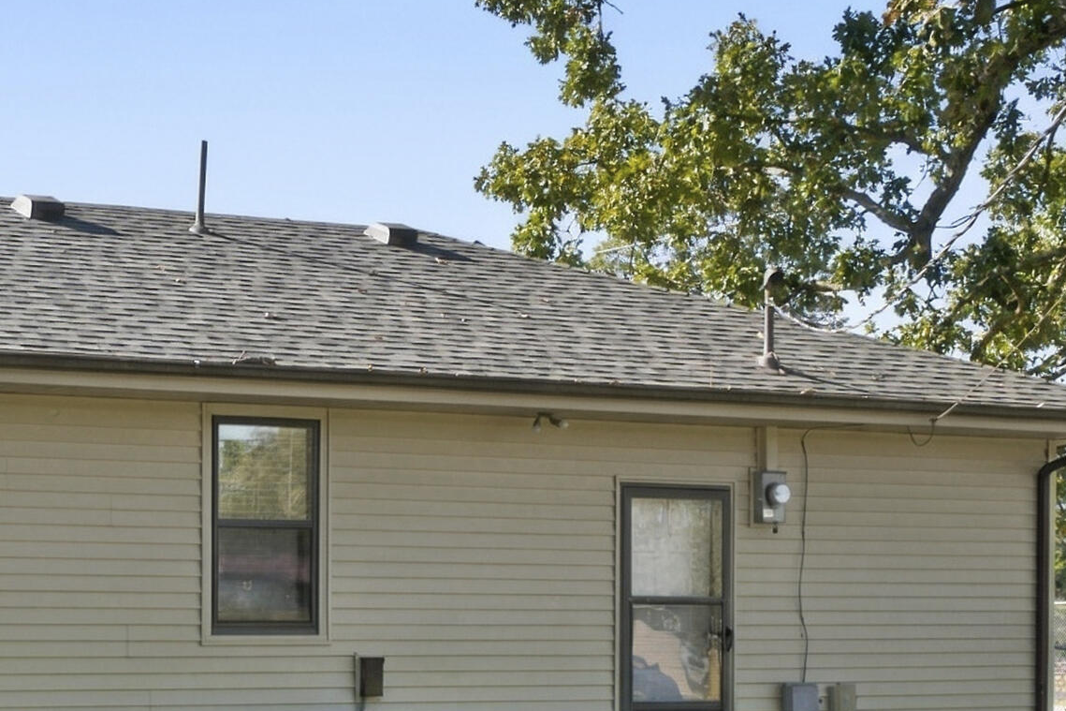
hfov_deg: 24.5
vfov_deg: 17.1
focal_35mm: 79
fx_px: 2339
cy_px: 565
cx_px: -11
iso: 160
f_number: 9
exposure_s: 1/160
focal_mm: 20
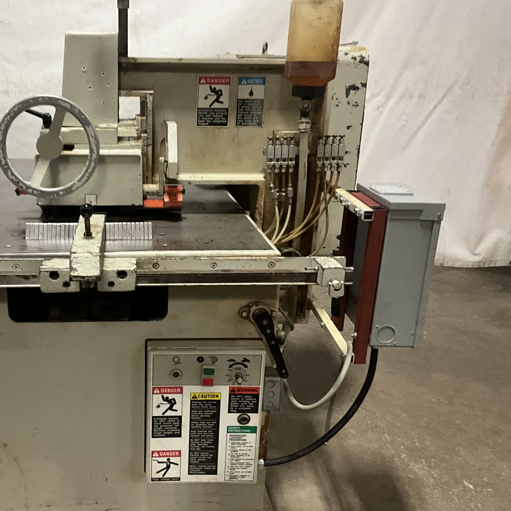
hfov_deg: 45.1
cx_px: 154
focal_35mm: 36
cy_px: 257
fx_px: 601
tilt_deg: -19.5
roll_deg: +0.2
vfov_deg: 46.0
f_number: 1.8
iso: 160
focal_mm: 3
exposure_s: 1/60
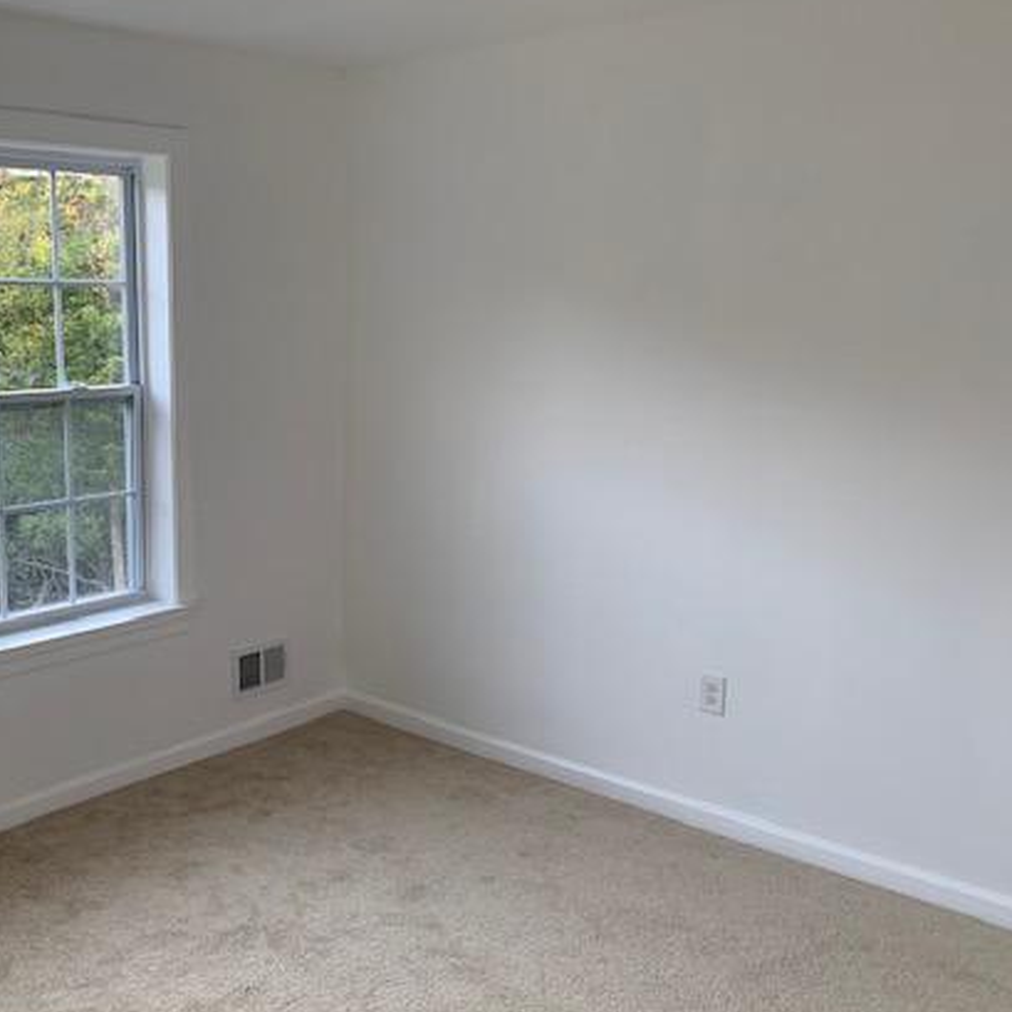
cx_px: 267
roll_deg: -0.3
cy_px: 520
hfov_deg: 44.7
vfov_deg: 46.0
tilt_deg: -10.5
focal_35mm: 36
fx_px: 1191
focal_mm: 4.25
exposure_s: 1/77
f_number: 1.8
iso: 100
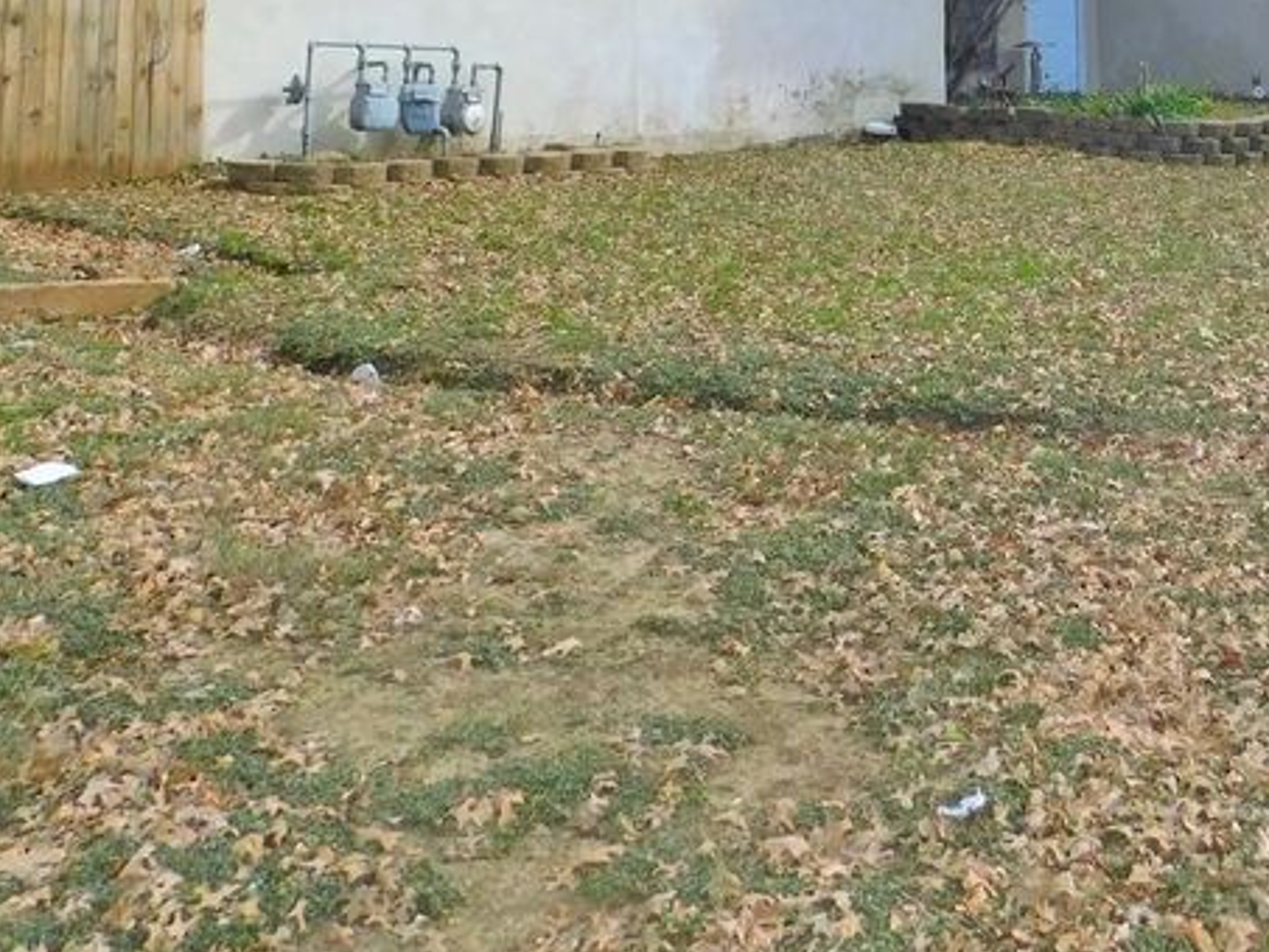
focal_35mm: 52
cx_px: 1022
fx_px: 1907
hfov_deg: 35.6
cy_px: -95
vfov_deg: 25.9
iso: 125
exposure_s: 1/800
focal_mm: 4
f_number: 3
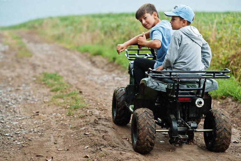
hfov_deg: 23.9
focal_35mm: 85
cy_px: 80
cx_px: 120
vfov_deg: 16.1
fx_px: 570
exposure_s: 1/250
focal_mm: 85
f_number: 2.8
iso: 200
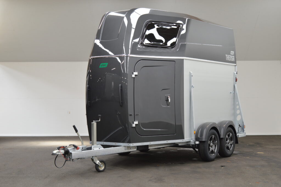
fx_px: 468
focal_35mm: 60
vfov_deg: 22.6
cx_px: 140
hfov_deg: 33.4
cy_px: 94
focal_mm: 40
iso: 100
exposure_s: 1/4
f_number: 7.1
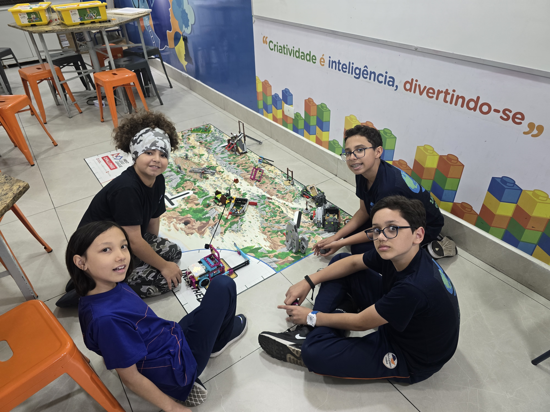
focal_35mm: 23
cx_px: 275
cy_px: 206
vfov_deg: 58.9
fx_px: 365
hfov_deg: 73.9
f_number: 1.7
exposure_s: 1/60.5
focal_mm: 6.3
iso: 160
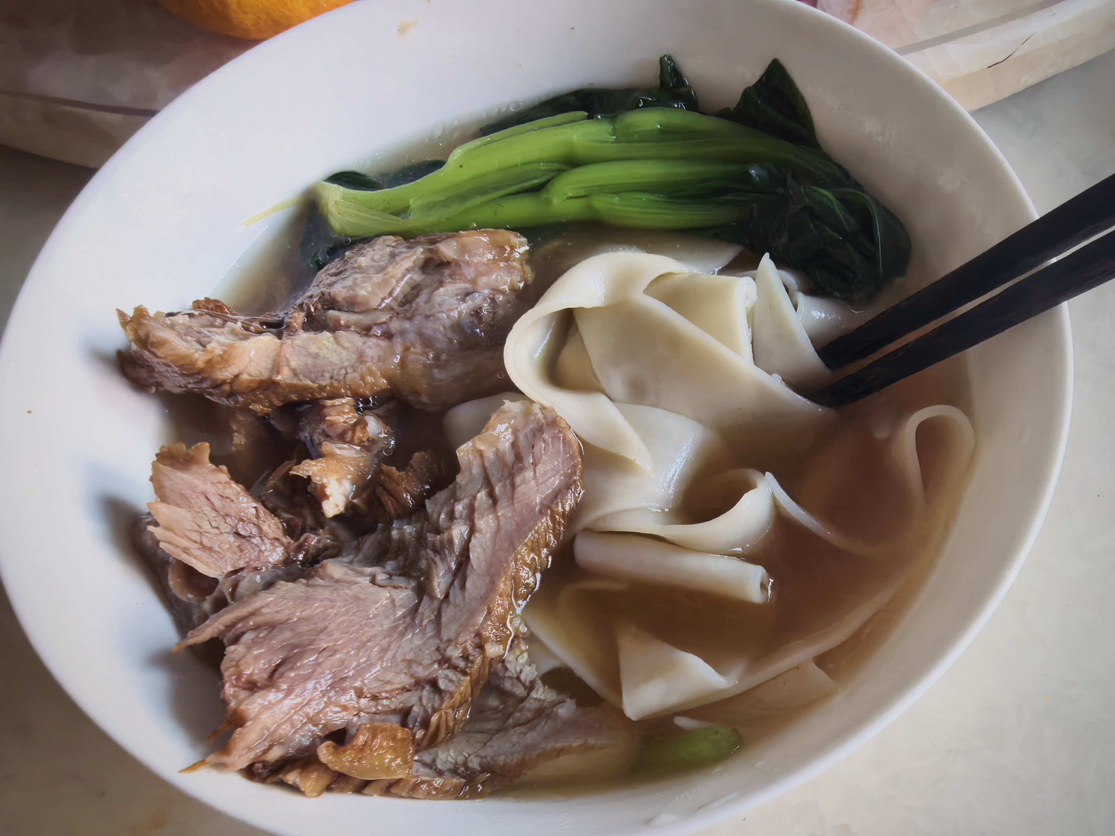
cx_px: 558
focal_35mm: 24
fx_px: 773
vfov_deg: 56.8
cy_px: 418
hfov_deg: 71.6
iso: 250
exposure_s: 1/50
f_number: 2.2
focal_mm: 1.9
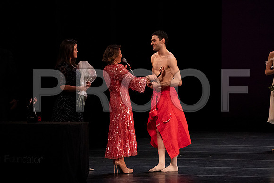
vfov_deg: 3.5
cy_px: 92
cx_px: 137
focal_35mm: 394
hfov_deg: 5.2
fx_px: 2999
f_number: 10
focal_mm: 394
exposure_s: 1/500
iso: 12800
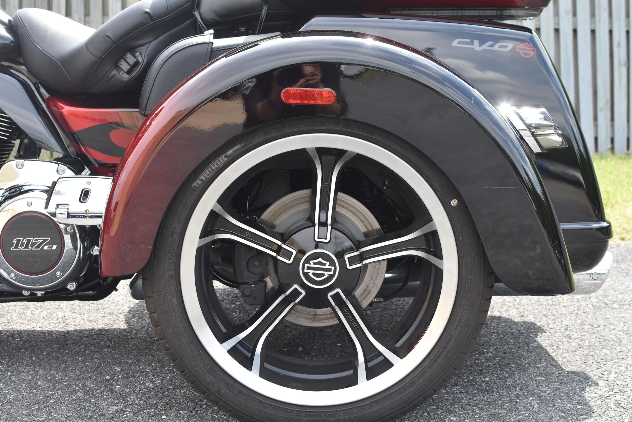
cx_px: 316
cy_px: 211
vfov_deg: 25.7
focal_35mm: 52
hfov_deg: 37.9
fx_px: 922
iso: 400
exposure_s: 1/500
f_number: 6.3
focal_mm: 35
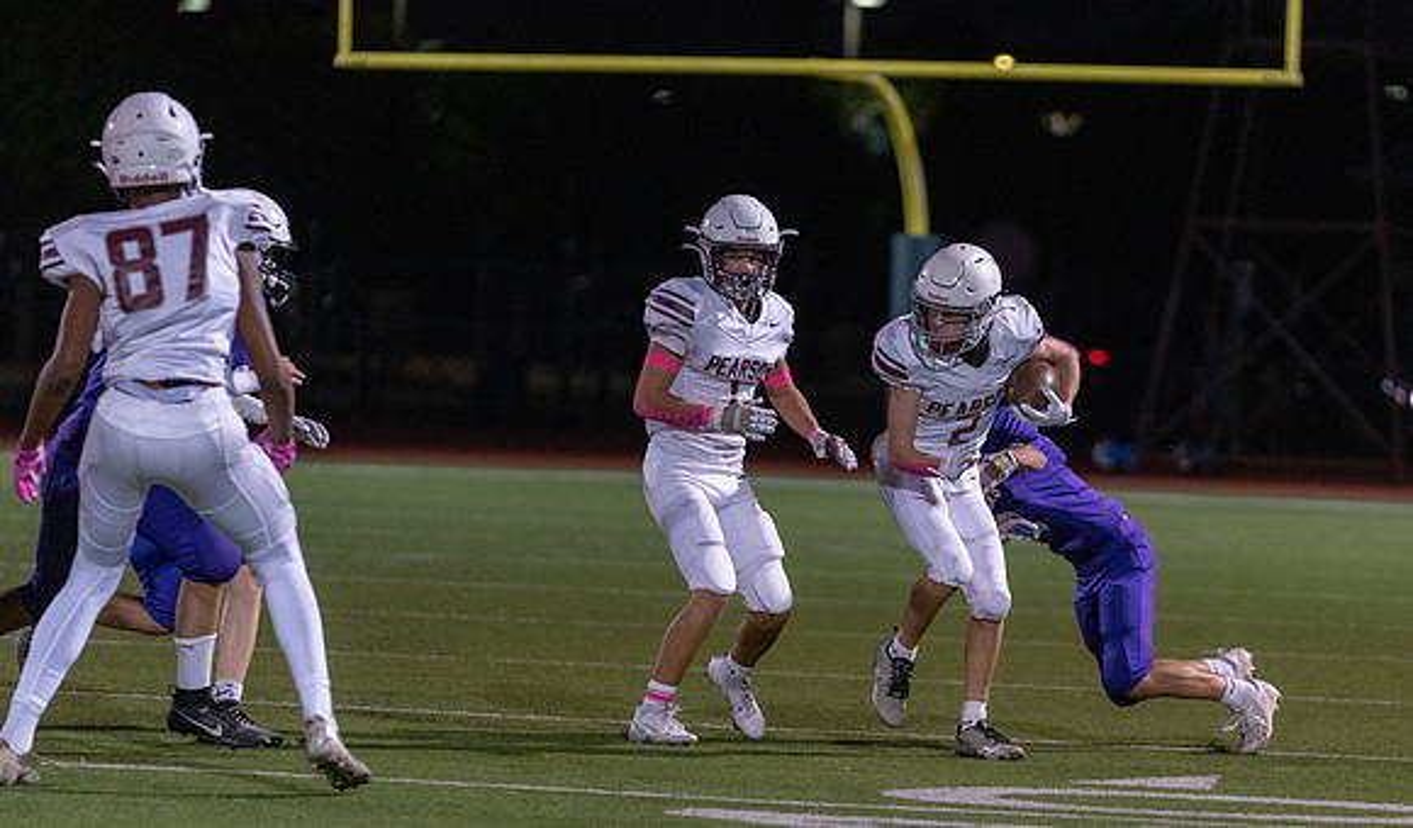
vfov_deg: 4.4
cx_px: 871
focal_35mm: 284
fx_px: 10745
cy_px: 498
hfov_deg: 7.5
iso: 5000
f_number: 2.8
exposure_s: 1/1250
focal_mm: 200
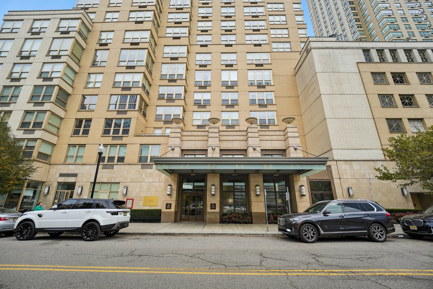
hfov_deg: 104.3
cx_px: 216
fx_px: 168
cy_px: 144
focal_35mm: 14
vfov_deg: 81.2
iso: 250
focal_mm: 14
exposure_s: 1/500
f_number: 4
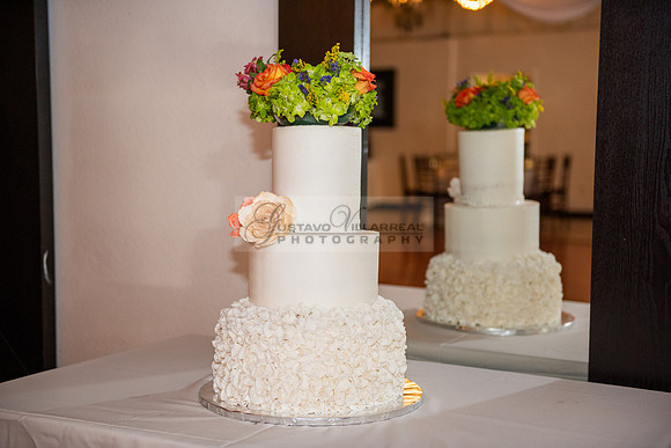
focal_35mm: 58
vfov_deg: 23.4
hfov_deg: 34.5
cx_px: 336
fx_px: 1081
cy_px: 224
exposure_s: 1/200
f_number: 2.8
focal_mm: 58
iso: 1000
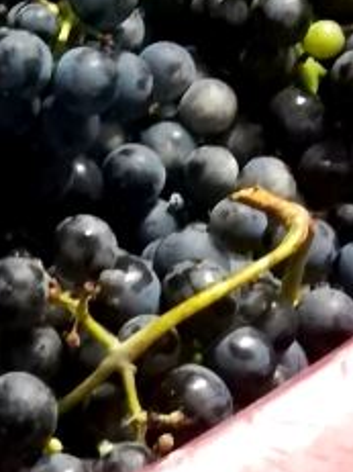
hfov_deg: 9.6
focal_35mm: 150
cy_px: -56
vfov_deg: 12.9
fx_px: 2041
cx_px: -190
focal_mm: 3.83
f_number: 2.2
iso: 1000
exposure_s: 1/14.3
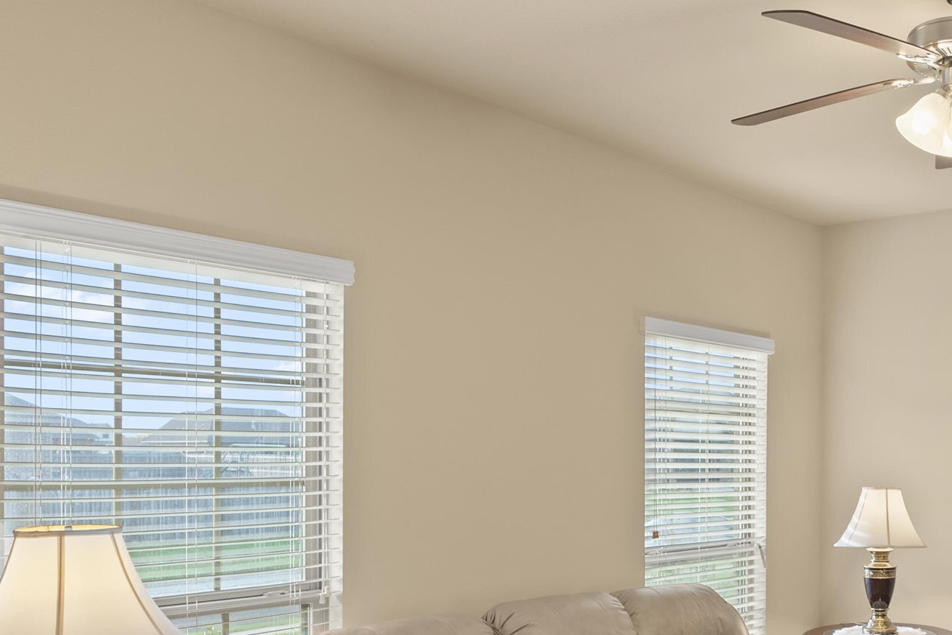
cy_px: 483
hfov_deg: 45.7
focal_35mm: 38
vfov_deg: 34.3
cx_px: 864
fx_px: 1005
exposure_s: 1/2
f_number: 5.6
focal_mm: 16
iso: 320
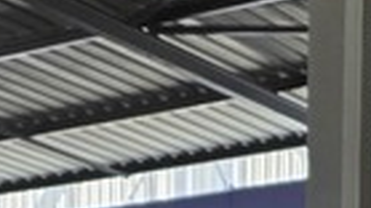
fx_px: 1809
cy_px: 856
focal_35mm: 184
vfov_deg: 5.6
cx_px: 171
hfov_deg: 11.7
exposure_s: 1/359
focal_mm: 6.25
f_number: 1.7
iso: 25
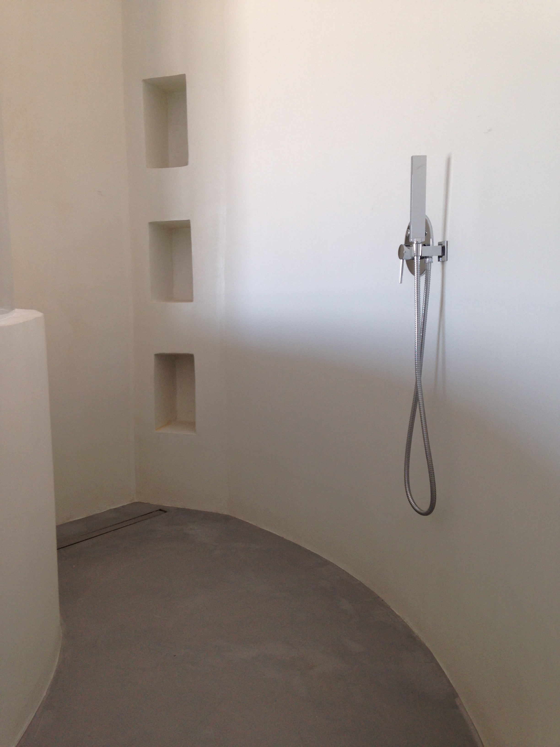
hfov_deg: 42.9
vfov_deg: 55.4
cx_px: 280
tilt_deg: -7.5
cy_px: 374
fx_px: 712
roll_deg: +0.8
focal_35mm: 33
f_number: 2.4
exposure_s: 1/30
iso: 50
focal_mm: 4.12
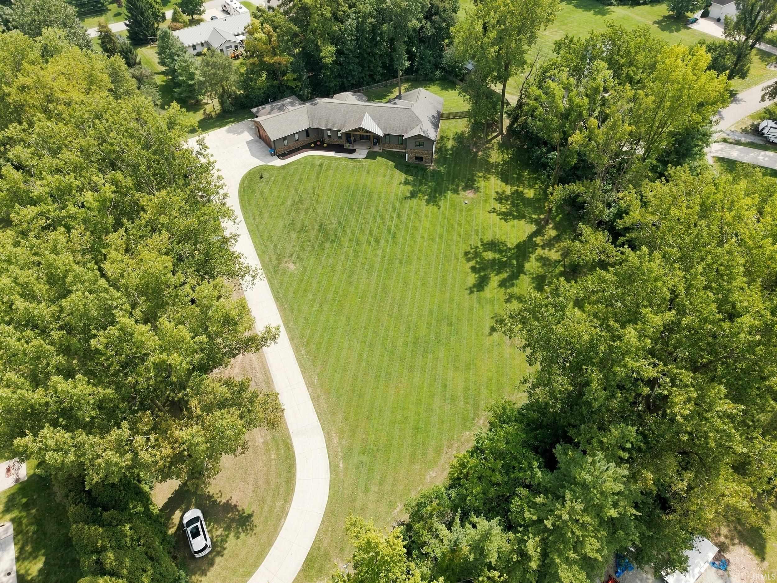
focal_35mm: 24
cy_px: 292
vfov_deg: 56.8
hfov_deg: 71.6
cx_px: 388
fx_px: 539
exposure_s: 1/3200
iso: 200
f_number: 1.8
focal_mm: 8.7
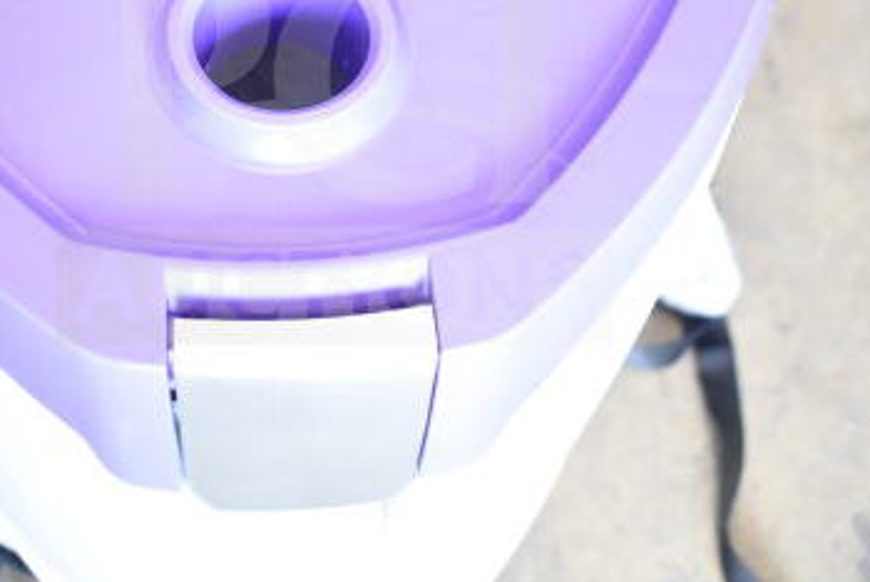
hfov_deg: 36.1
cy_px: 148
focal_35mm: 55
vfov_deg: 24.5
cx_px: 333
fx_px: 1327
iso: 1600
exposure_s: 1/50
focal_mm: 21
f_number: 3.8
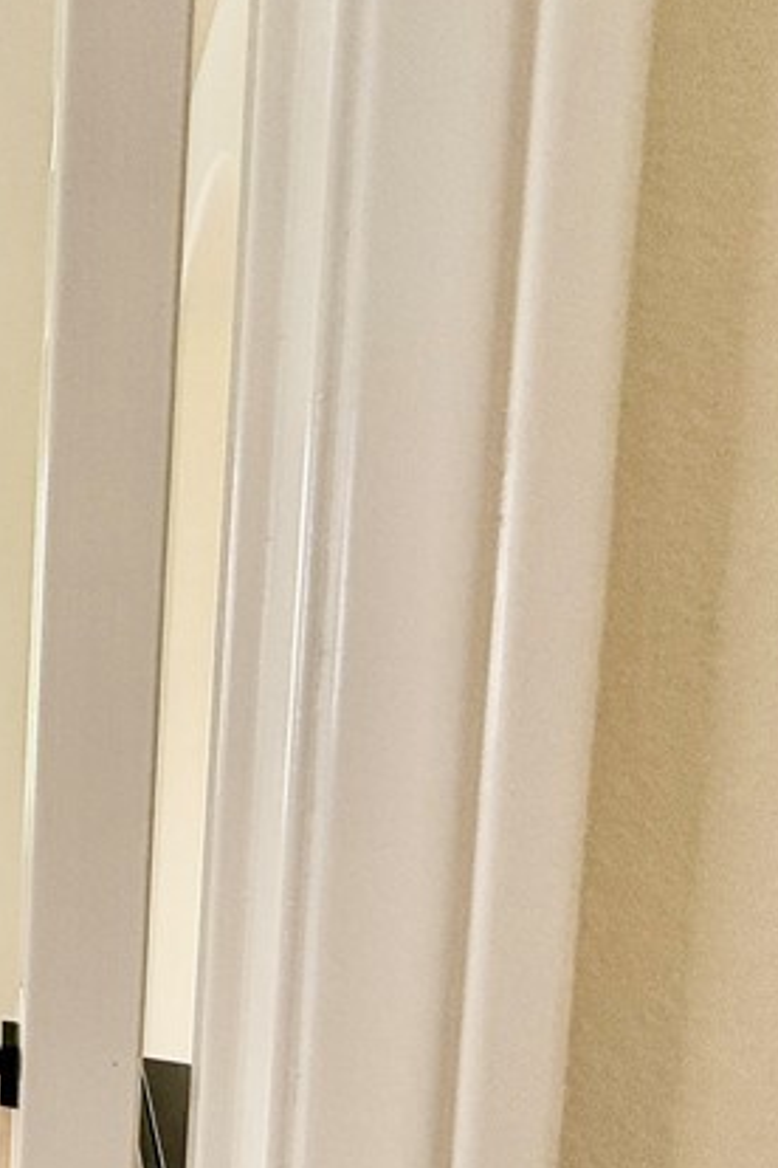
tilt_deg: -4.4
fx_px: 1167
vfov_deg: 52.6
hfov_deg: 22.2
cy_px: 728
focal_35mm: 36
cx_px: -620
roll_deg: +0.8
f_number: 2.2
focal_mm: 2.22
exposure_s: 1/99
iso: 100
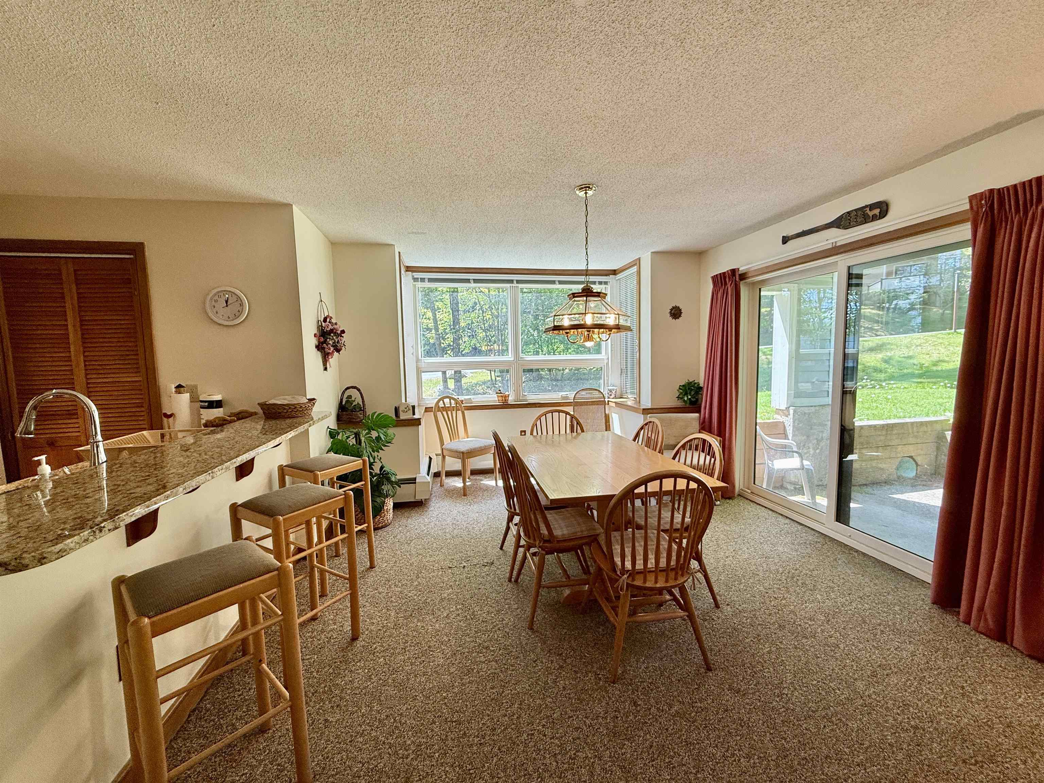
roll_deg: +1.0
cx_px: 522
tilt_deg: -4.7
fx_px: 422
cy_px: 392
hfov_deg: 102.1
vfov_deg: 85.7
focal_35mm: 14
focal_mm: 2.22
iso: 80
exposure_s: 1/120
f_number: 2.2
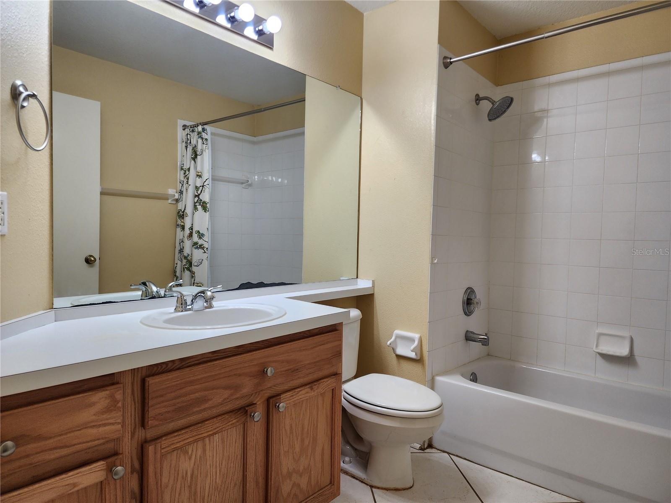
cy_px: 252
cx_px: 336
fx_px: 446
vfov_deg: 58.9
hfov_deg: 73.9
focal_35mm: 23
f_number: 1.8
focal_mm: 6.4
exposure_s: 1/120
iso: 80
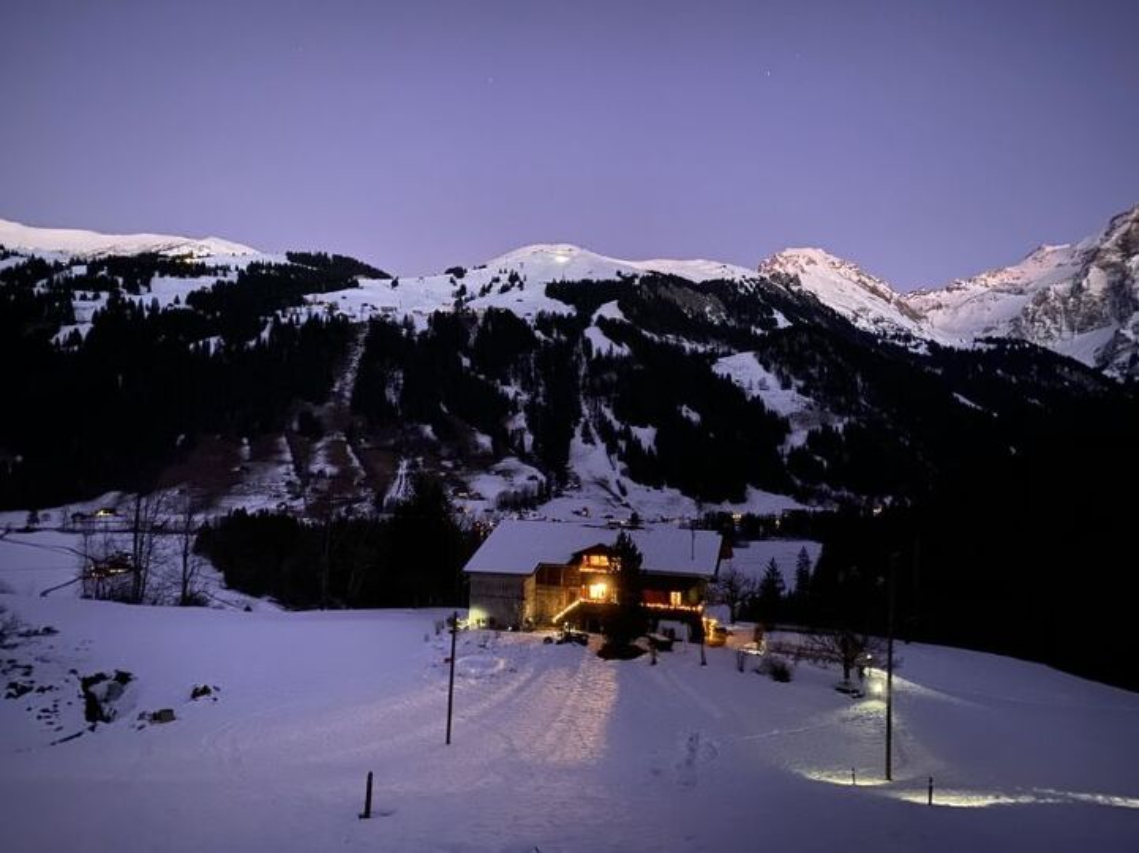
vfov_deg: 53.0
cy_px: 426
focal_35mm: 26
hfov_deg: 67.3
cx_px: 570
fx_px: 855
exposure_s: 1/4
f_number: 1.8
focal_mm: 4.25
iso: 1250
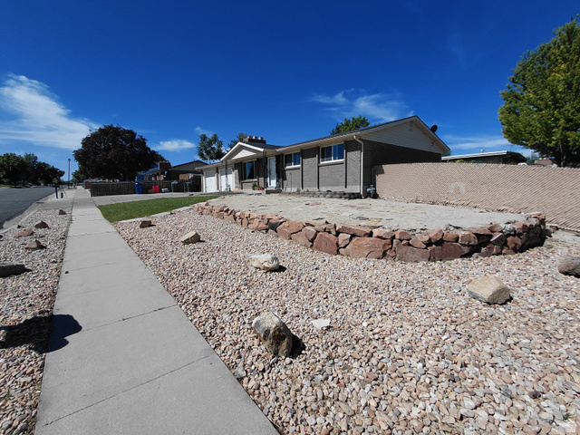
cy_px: 218
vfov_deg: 78.1
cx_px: 290
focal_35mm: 16
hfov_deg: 94.5
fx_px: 268
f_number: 2.2
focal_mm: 1.64
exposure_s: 1/4134
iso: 40
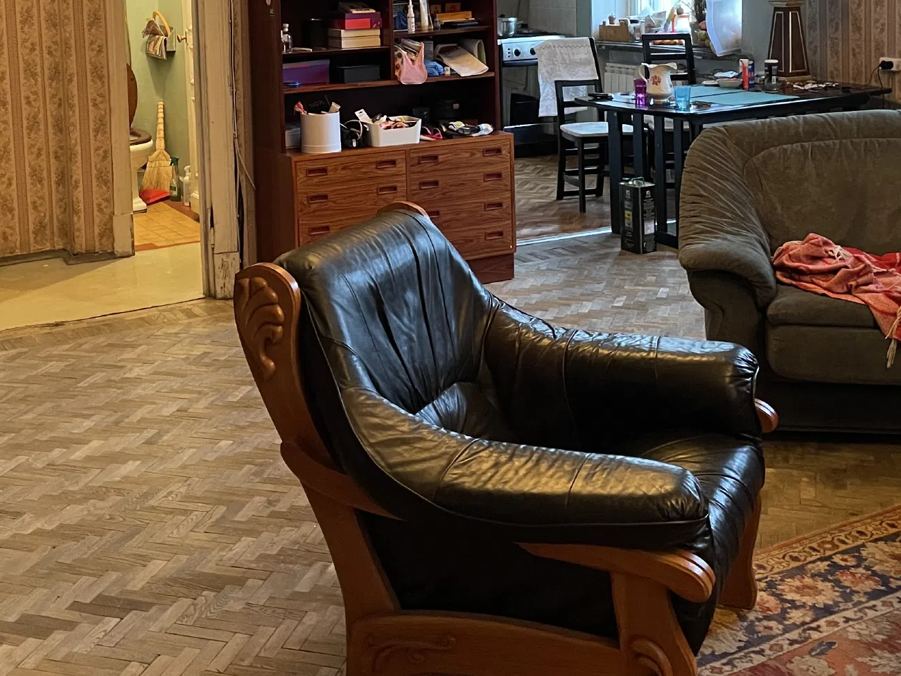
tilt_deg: -6.0
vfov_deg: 29.1
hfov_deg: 39.5
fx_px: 1249
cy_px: 78
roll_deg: +3.0
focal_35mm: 48
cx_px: 358
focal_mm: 4.2
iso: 400
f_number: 1.6
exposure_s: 1/33
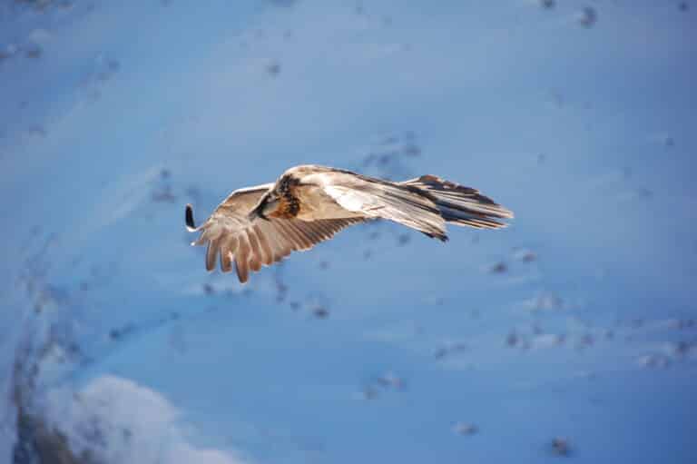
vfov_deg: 4.6
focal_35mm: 300
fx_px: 5804
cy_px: 232
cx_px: 348
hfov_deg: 6.9
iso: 400
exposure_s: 1/1000
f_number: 5.6
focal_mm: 200
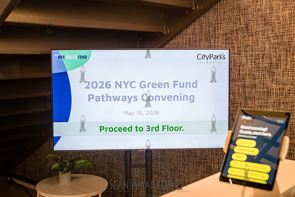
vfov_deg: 28.4
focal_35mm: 47
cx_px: 148
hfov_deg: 41.7
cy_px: 98
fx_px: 388
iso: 5000
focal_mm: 47
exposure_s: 1/250
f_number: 4.5
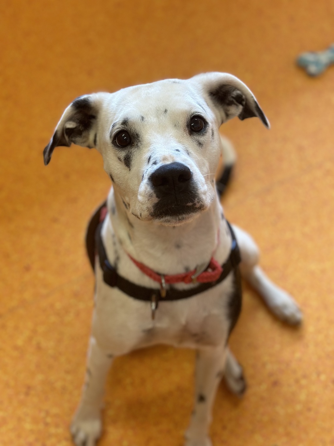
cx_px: 167
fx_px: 617
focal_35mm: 48
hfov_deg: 30.3
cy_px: 223
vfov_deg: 39.7
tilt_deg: -56.4
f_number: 1.78
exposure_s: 1/100
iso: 125
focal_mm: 6.86
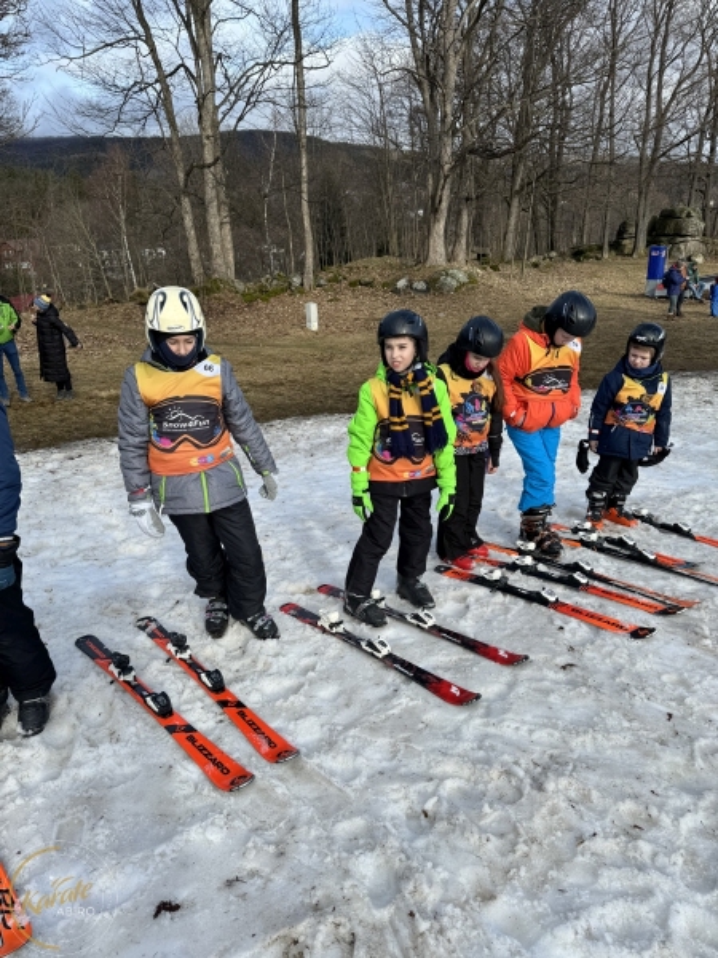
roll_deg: +4.6
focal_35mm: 24
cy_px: 479
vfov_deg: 71.6
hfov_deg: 56.8
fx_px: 664
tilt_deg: -19.6
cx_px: 359
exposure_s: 1/2604
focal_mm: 6.86
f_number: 1.78
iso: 80
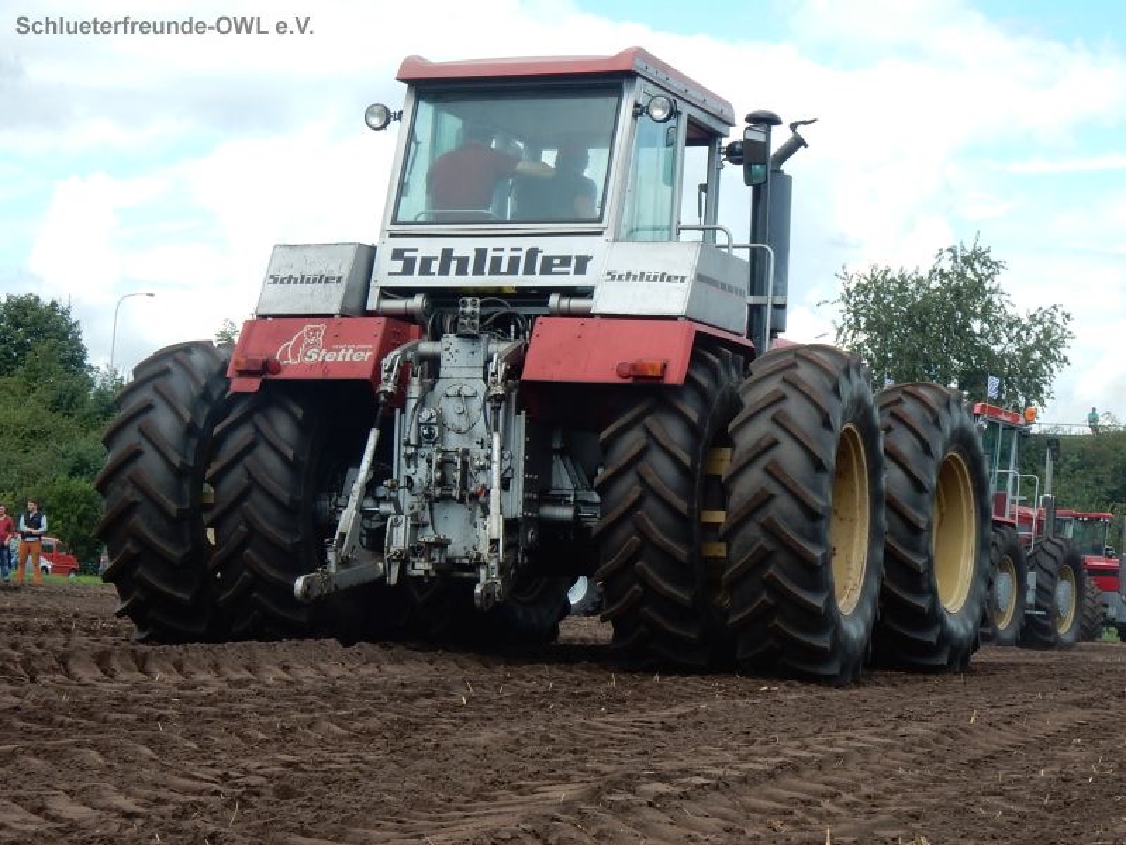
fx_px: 2732
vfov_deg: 17.6
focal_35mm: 84
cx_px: 563
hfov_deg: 23.3
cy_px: 422
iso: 125
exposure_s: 1/320
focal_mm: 14.9
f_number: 5
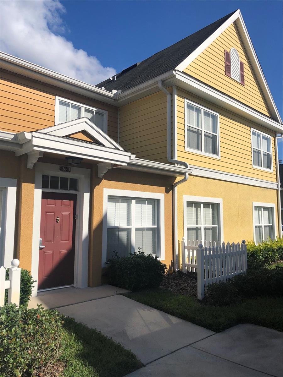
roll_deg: +0.0
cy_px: 188
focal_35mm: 28
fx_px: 305
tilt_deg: +6.3
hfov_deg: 49.7
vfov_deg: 63.4
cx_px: 142
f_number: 1.8
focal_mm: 4
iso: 20
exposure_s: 1/4000
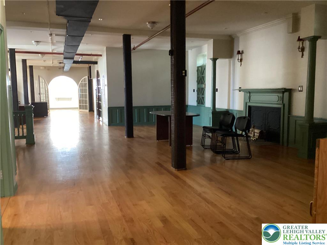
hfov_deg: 58.4
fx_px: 293
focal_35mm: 31
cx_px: 164
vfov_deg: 45.4
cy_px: 122
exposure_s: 1/24
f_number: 2.4
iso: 640
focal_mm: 3.3
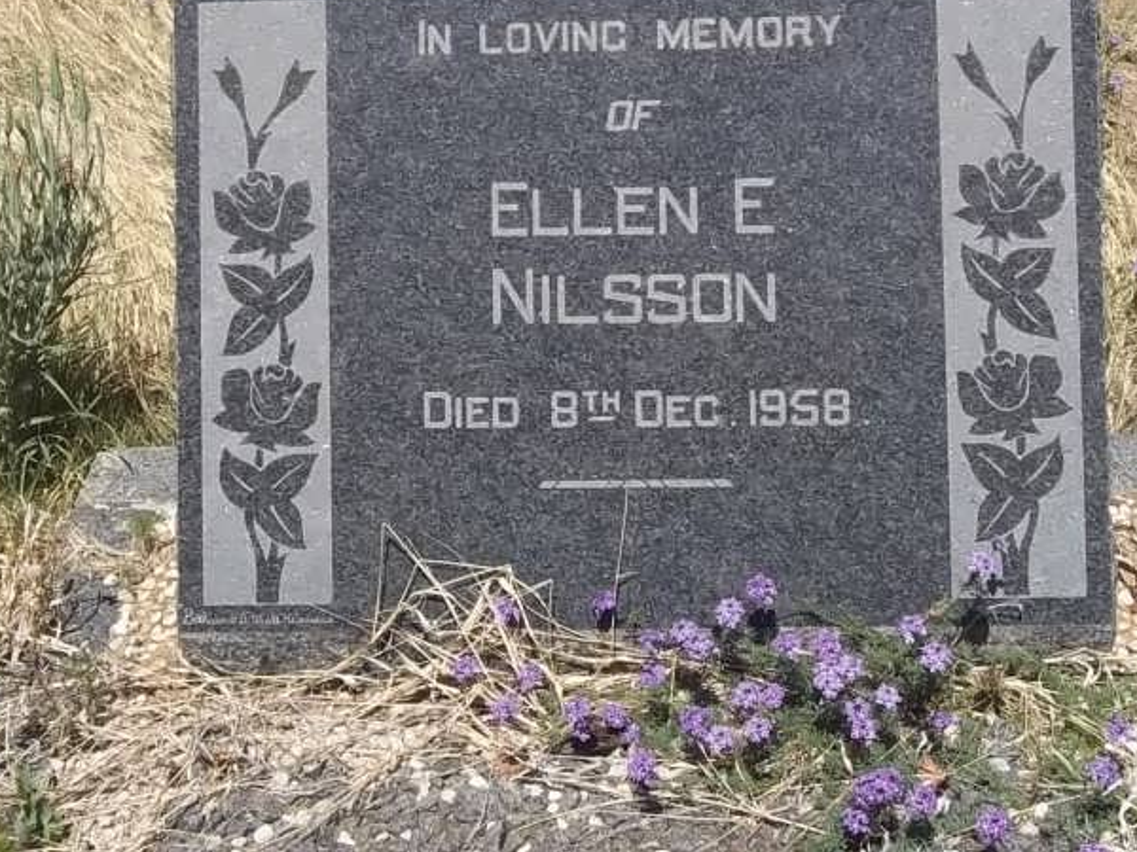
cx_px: 595
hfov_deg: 30.3
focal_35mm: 64
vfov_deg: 22.8
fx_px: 2102
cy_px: 282
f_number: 5.5
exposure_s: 1/640
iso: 80
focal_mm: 5.7
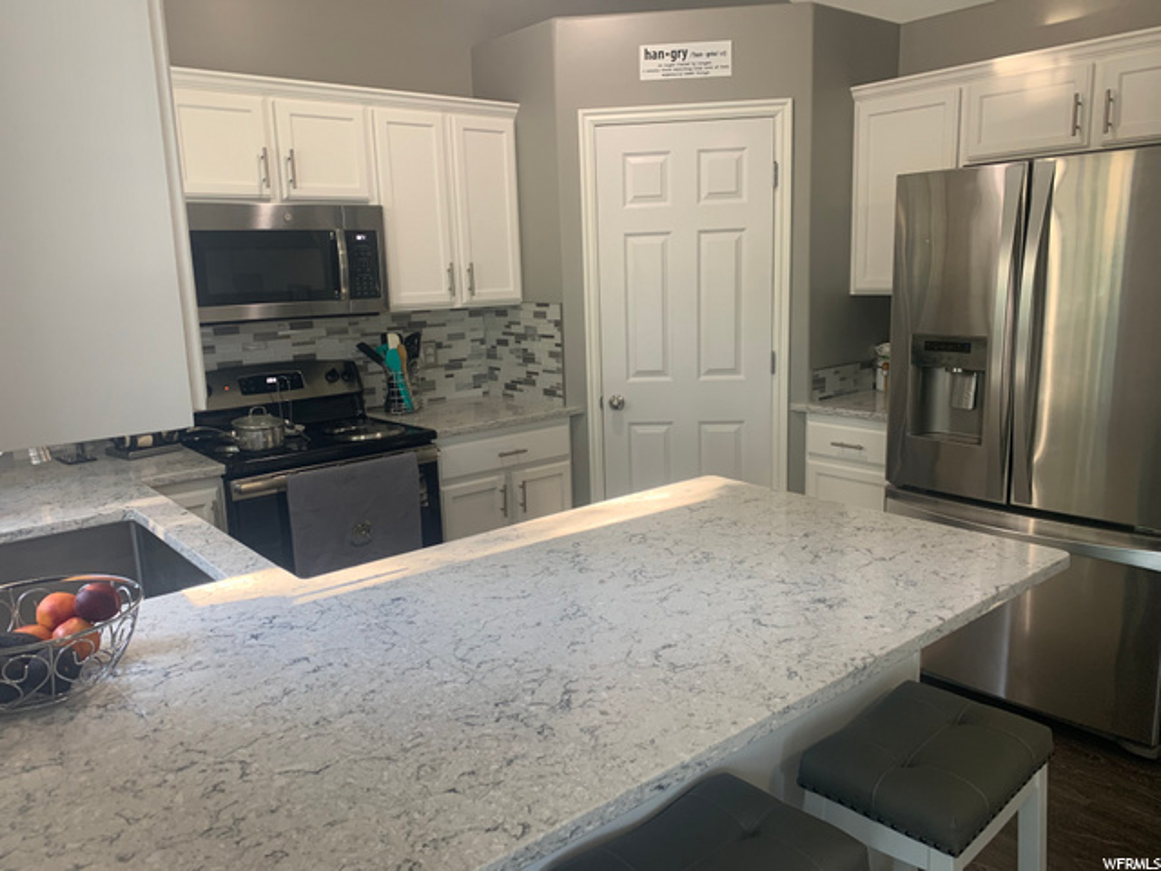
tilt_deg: -12.7
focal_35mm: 26
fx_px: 872
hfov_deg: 67.3
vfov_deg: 53.1
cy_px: 436
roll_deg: +1.6
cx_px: 580
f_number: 1.8
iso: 100
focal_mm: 4.25
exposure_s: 1/60
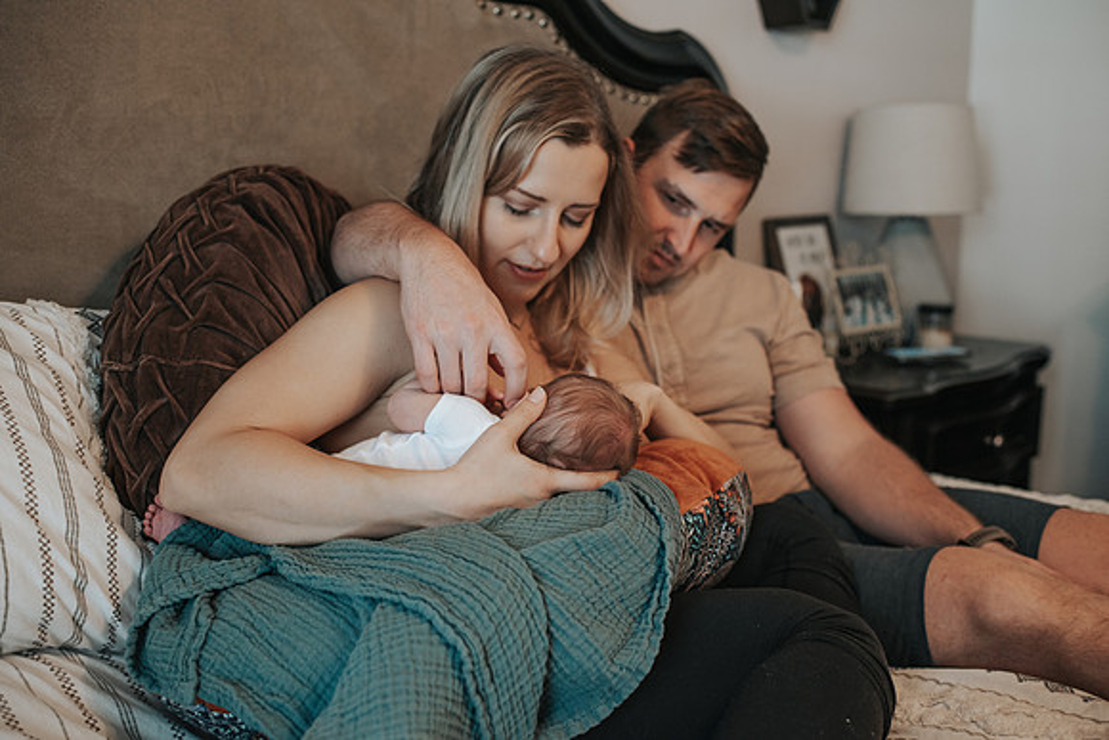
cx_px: 554
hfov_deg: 54.4
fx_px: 1078
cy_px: 370
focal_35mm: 35
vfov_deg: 37.9
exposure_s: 1/250
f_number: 2.8
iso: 1000
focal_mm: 35
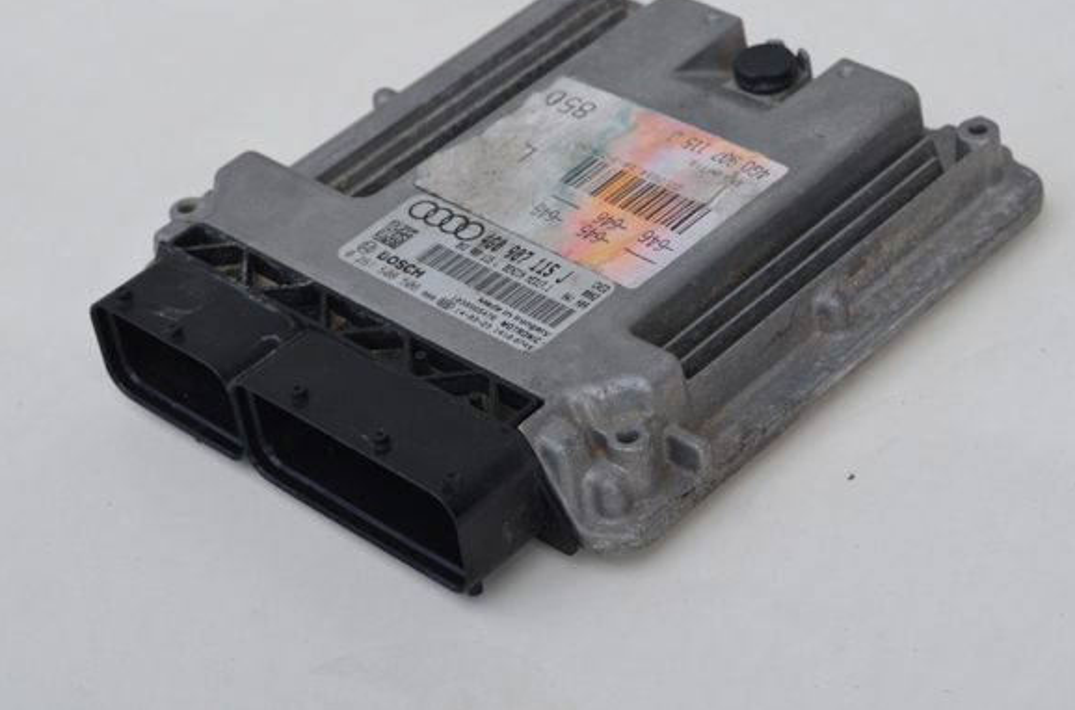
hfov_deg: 24.5
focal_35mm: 83
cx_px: 562
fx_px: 2472
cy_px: 322
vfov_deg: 16.4
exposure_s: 1/250
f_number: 8
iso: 200
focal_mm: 50
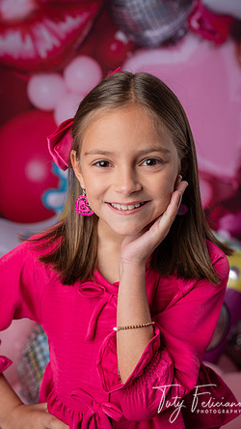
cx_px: 112
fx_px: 590
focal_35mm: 52
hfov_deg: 23.1
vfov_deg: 39.9
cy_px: 216
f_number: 4.5
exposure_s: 1/160
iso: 64
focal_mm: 49
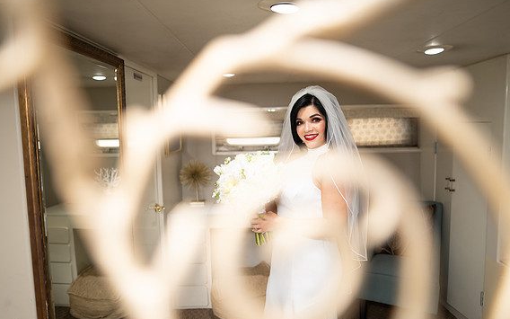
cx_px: 253
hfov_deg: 72.5
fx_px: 347
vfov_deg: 49.3
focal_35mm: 25
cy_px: 161
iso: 250
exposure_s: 1/1000
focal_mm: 24
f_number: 1.4
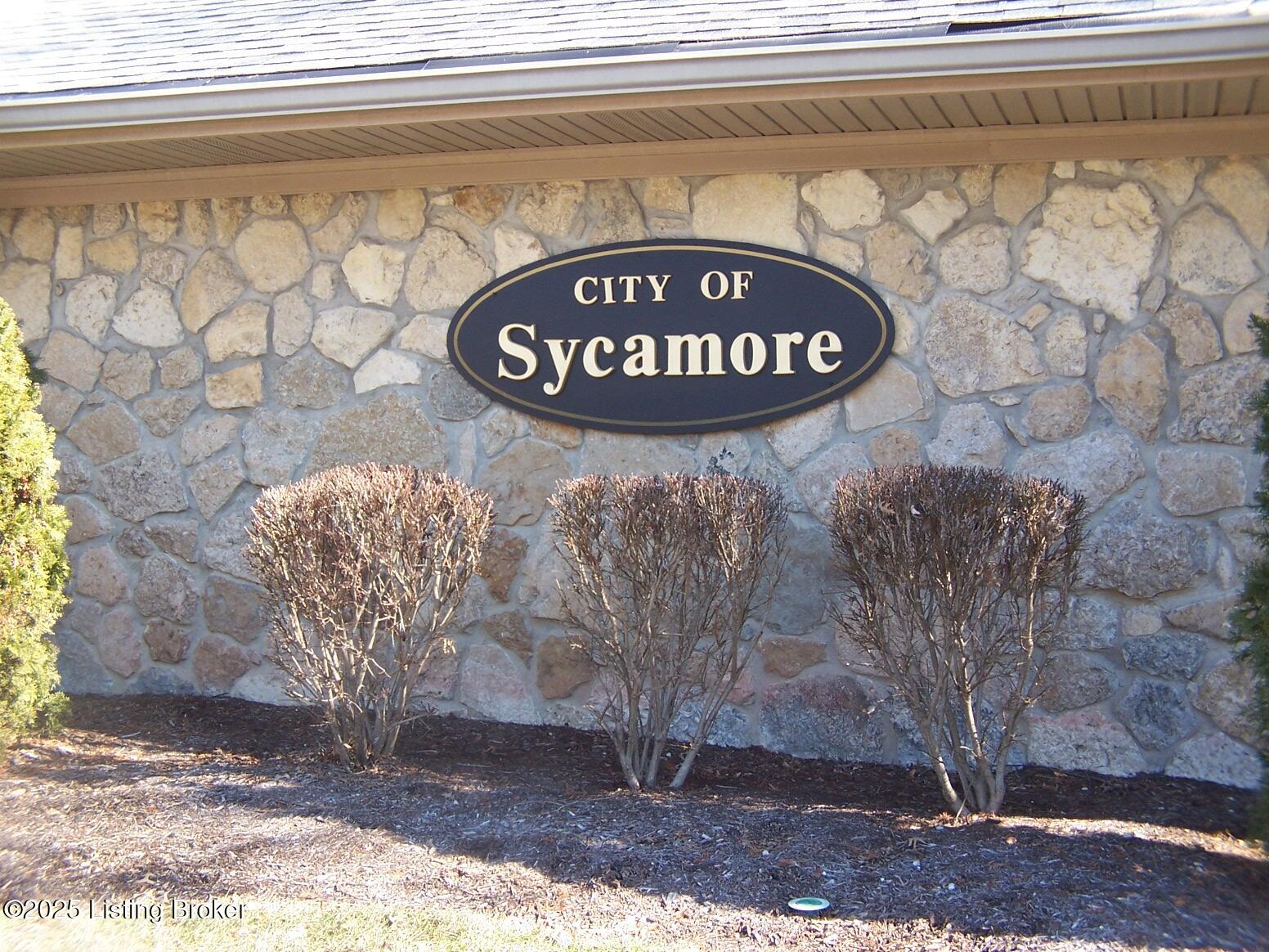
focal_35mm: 67
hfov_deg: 29.0
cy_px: 476
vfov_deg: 21.9
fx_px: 2456
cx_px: 634
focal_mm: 11.1
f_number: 3.2
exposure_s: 1/125
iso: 80
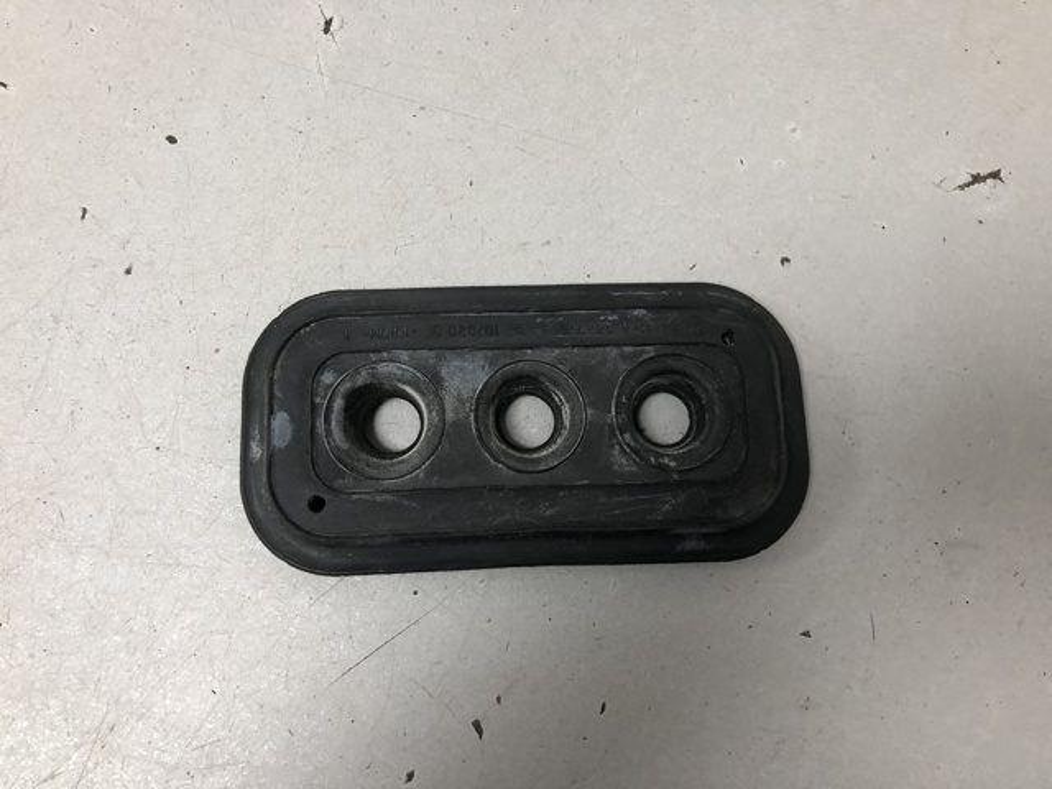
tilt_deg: -79.3
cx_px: 526
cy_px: 394
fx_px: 851
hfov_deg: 63.4
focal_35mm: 28
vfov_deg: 49.7
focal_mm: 4
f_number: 1.8
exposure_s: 1/25
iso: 32
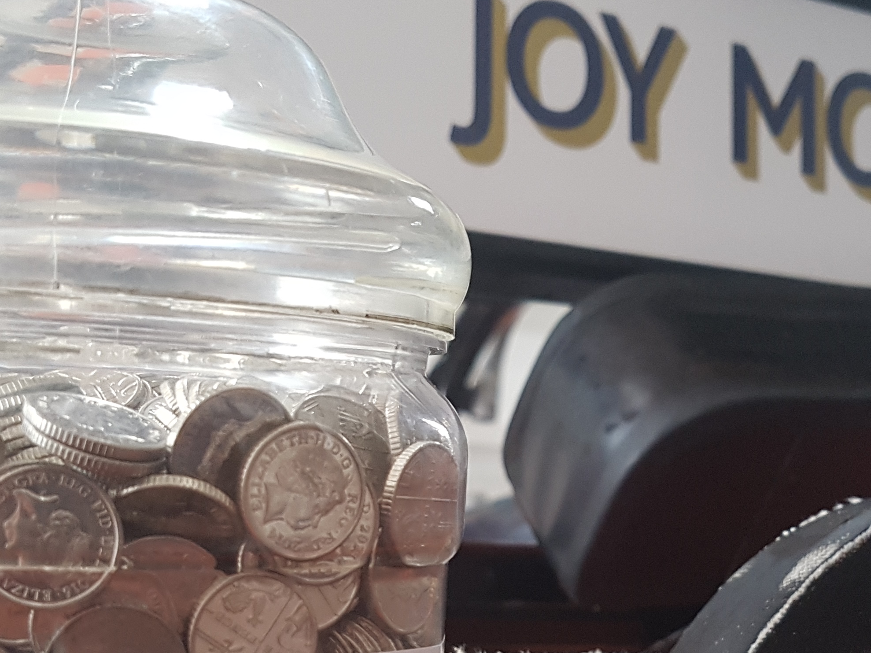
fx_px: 1333
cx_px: 487
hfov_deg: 36.1
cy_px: 558
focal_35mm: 53
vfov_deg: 26.8
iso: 200
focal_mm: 4.2
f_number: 1.7
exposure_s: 1/25
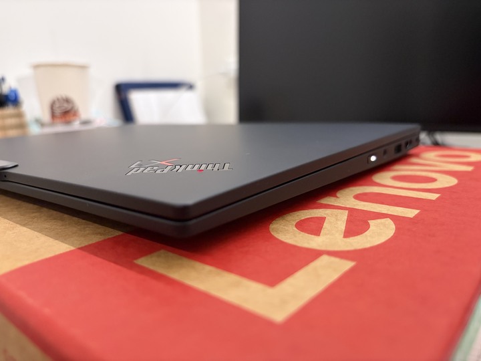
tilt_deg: -11.8
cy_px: 180
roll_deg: +3.3
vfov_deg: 53.1
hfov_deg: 67.3
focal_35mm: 26
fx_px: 361
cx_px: 240
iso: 400
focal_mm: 5.96
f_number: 1.6
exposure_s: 1/60
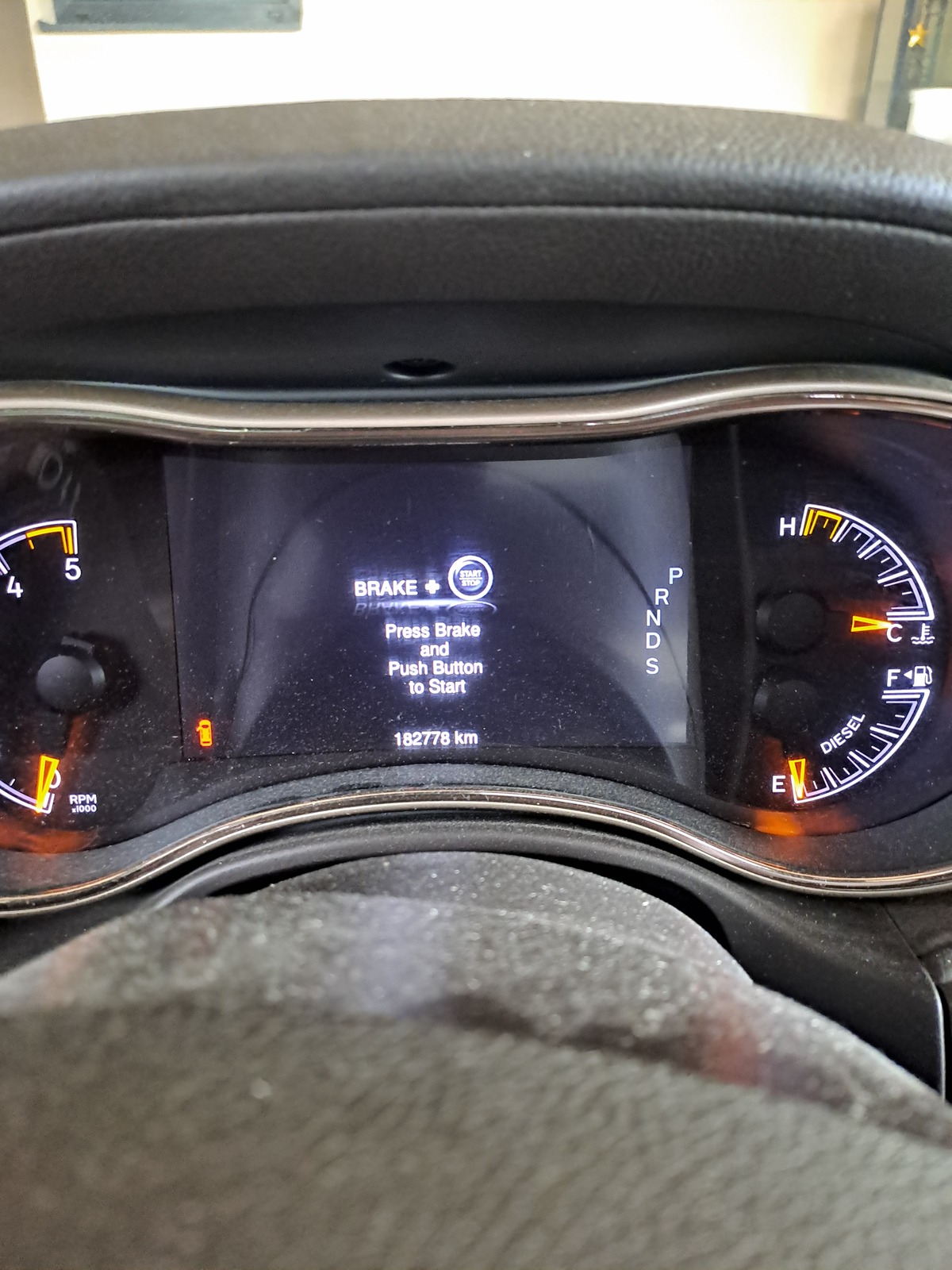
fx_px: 917
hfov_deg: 54.9
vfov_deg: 69.4
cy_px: 635
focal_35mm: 25
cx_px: 476
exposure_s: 1/25
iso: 400
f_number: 1.8
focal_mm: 4.65
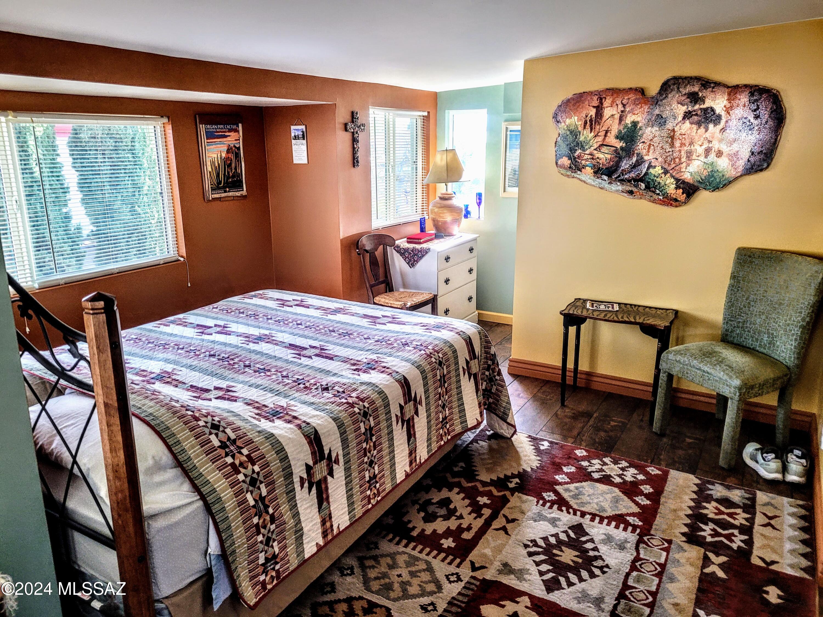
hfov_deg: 67.3
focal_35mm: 26
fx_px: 618
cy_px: 308
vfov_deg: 53.1
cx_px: 412
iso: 200
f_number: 1.8
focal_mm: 5.4
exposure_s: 1/120
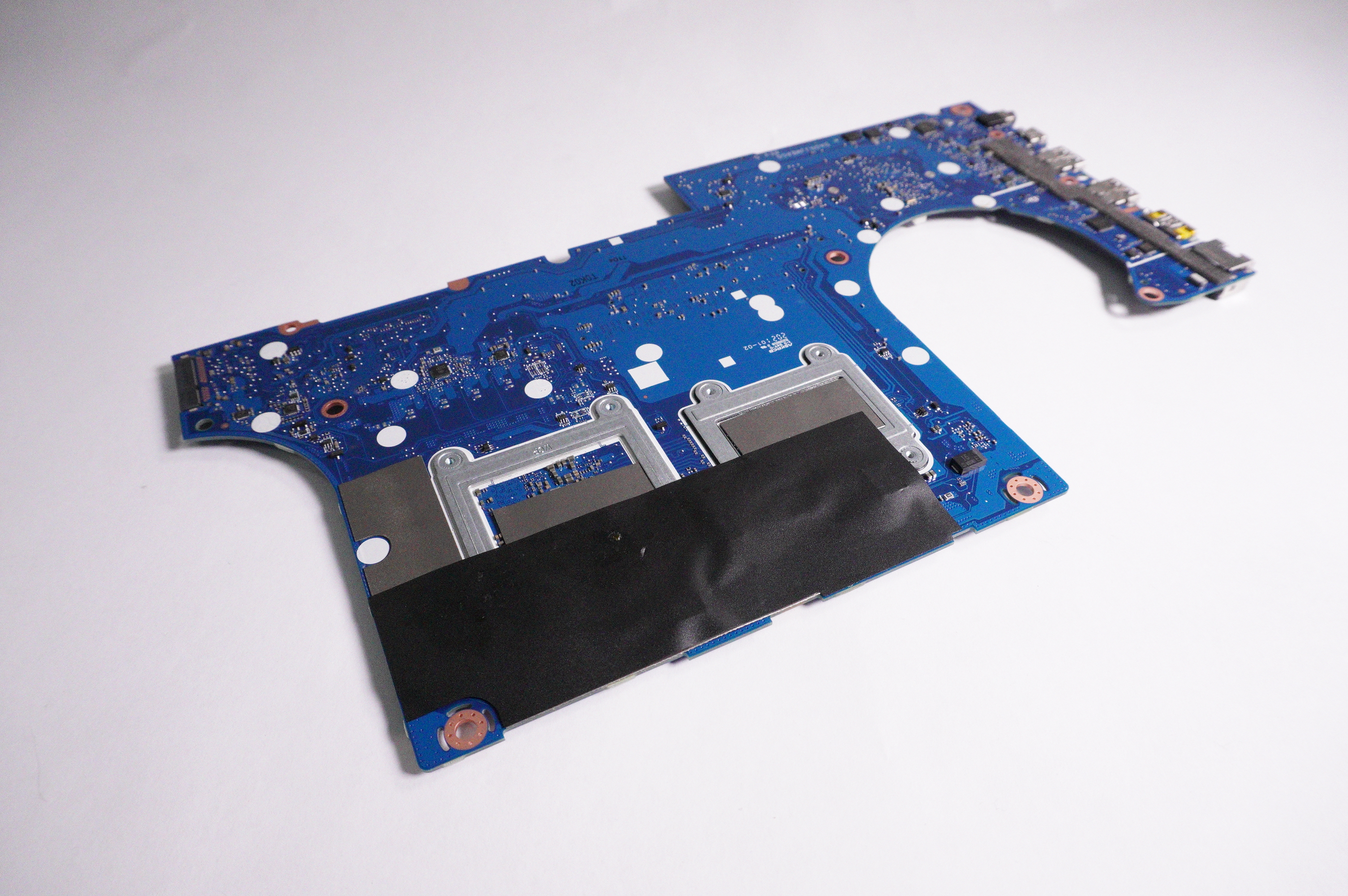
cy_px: 448
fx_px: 898
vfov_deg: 53.0
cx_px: 674
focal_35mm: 24
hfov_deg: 73.8
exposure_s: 1/1600
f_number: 8
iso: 6400
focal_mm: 16
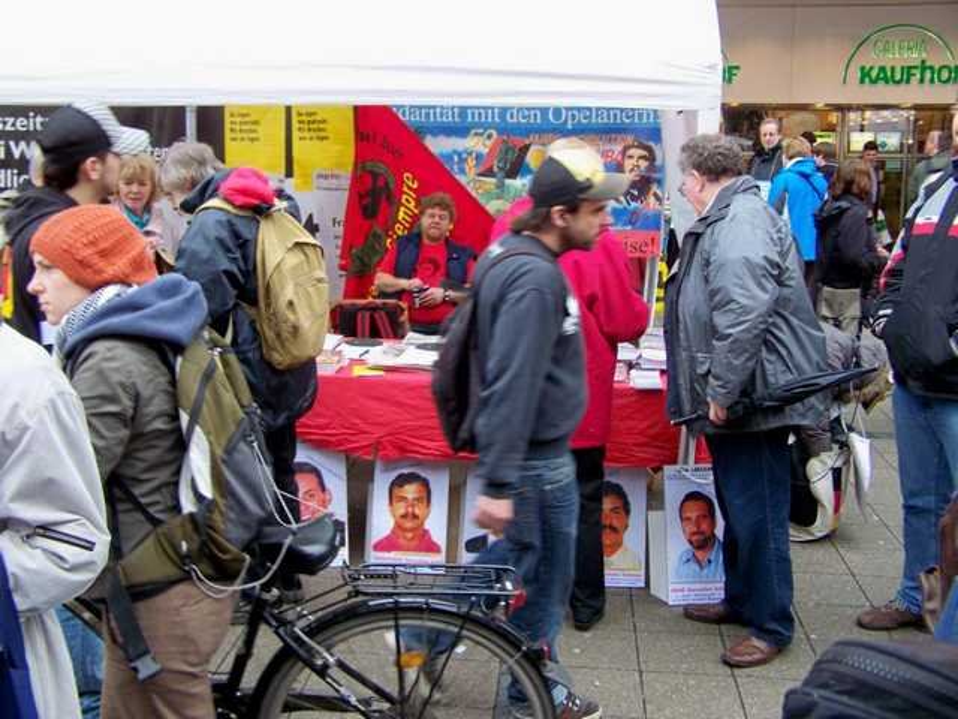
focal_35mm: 38
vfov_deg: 37.7
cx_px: 479
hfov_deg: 49.0
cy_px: 360
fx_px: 1052
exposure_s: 1/60
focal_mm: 6.3
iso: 64
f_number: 2.8
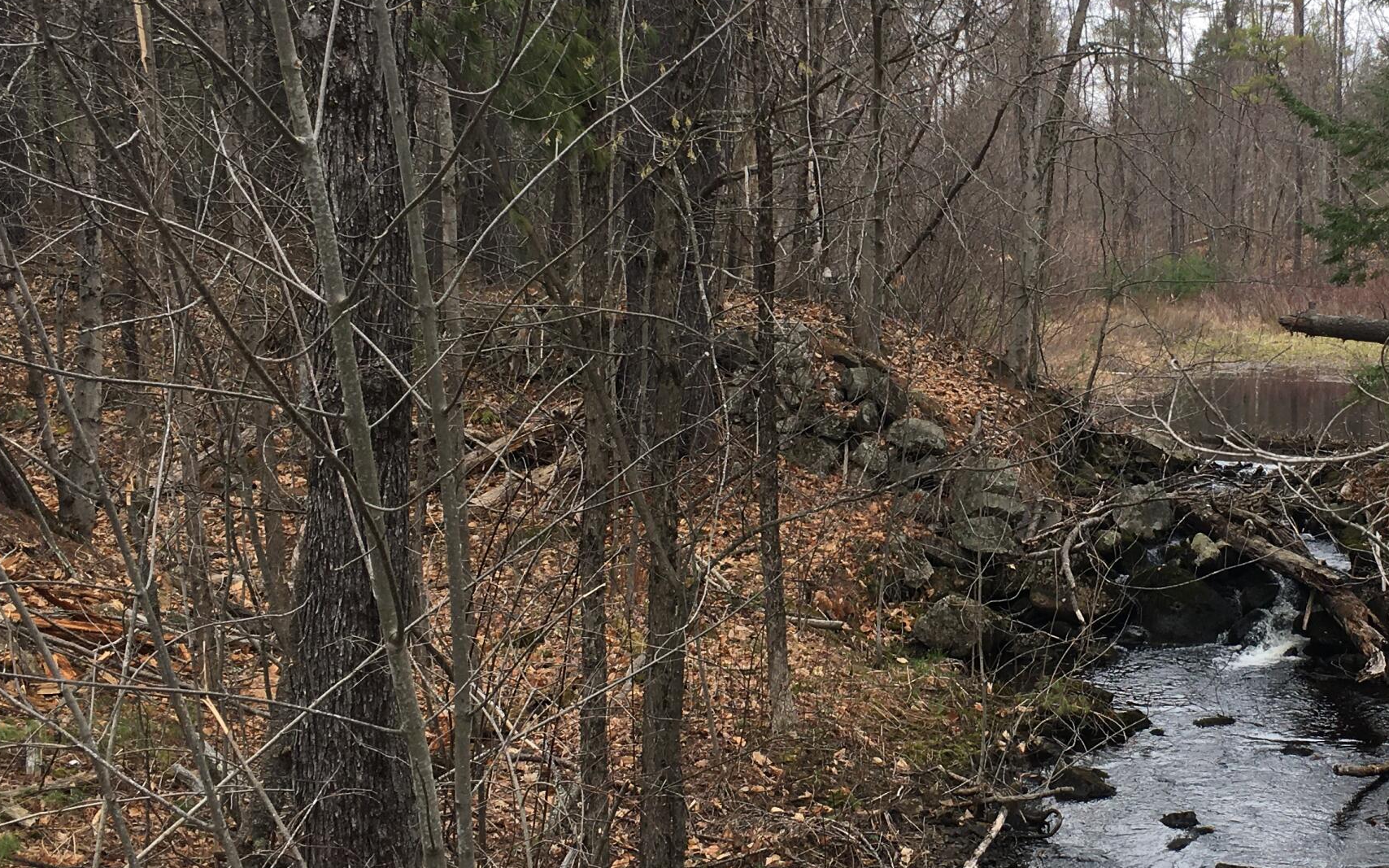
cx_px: 1030
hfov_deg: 36.7
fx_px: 2044
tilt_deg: -4.1
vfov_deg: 24.0
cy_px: 410
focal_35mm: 54
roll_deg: -0.3
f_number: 2.2
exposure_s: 1/349
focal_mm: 4.15
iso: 25
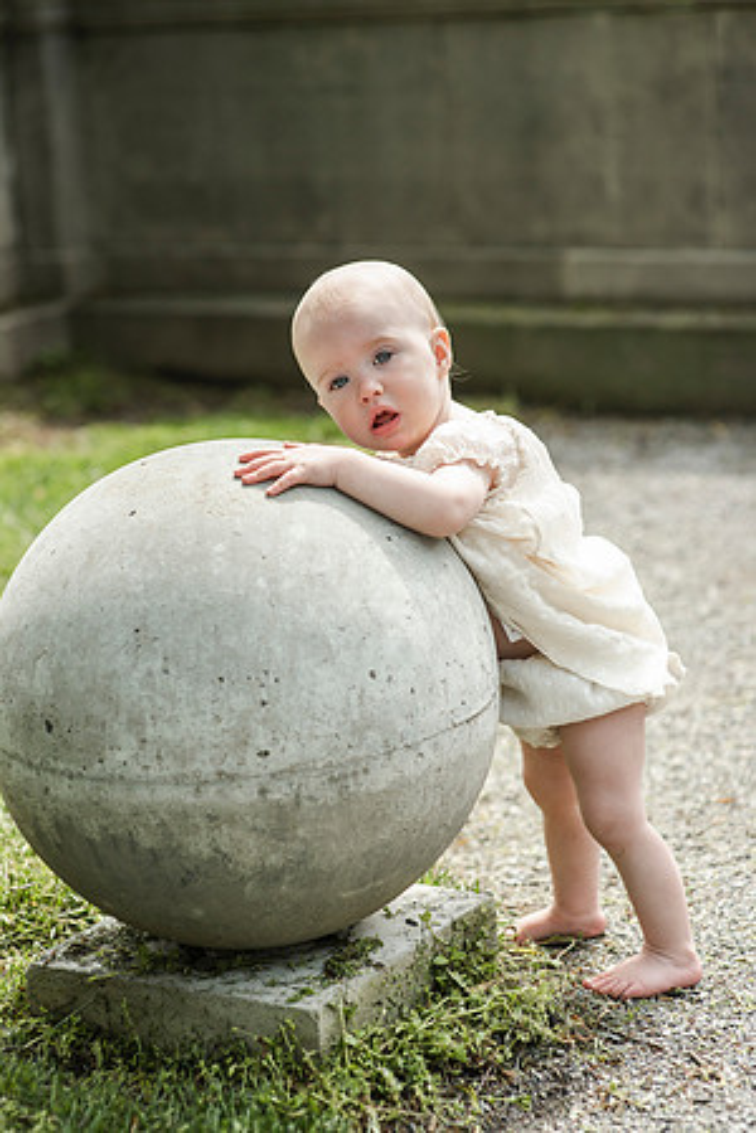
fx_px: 2677
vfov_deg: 23.9
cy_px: 566
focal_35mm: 85
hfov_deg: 16.1
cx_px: 378
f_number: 3.5
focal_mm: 85
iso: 800
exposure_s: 1/4000
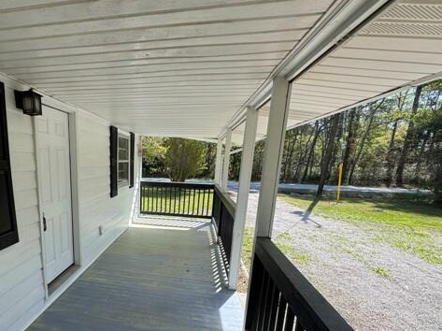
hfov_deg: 78.3
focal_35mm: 20
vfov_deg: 64.7
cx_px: 137
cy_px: 212
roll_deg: -0.6
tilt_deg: -12.4
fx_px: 255
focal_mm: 2.22
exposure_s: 1/482
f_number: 2.2
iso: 40
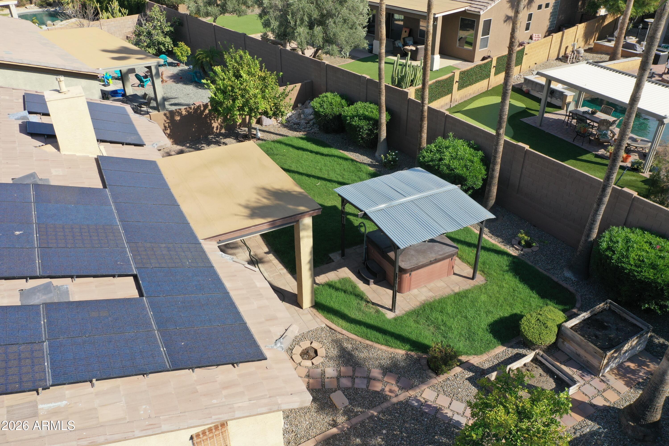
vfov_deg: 46.4
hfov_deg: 65.5
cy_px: 223
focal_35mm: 28
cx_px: 334
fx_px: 520
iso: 100
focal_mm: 10.26
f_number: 5.6
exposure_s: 1/400
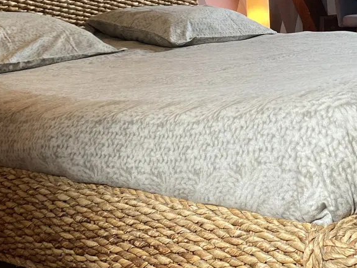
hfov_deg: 26.1
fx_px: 742
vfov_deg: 19.8
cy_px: -7
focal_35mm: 72
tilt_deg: -0.2
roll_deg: +2.8
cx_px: 322
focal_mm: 4.25
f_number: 1.8
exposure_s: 1/50
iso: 125
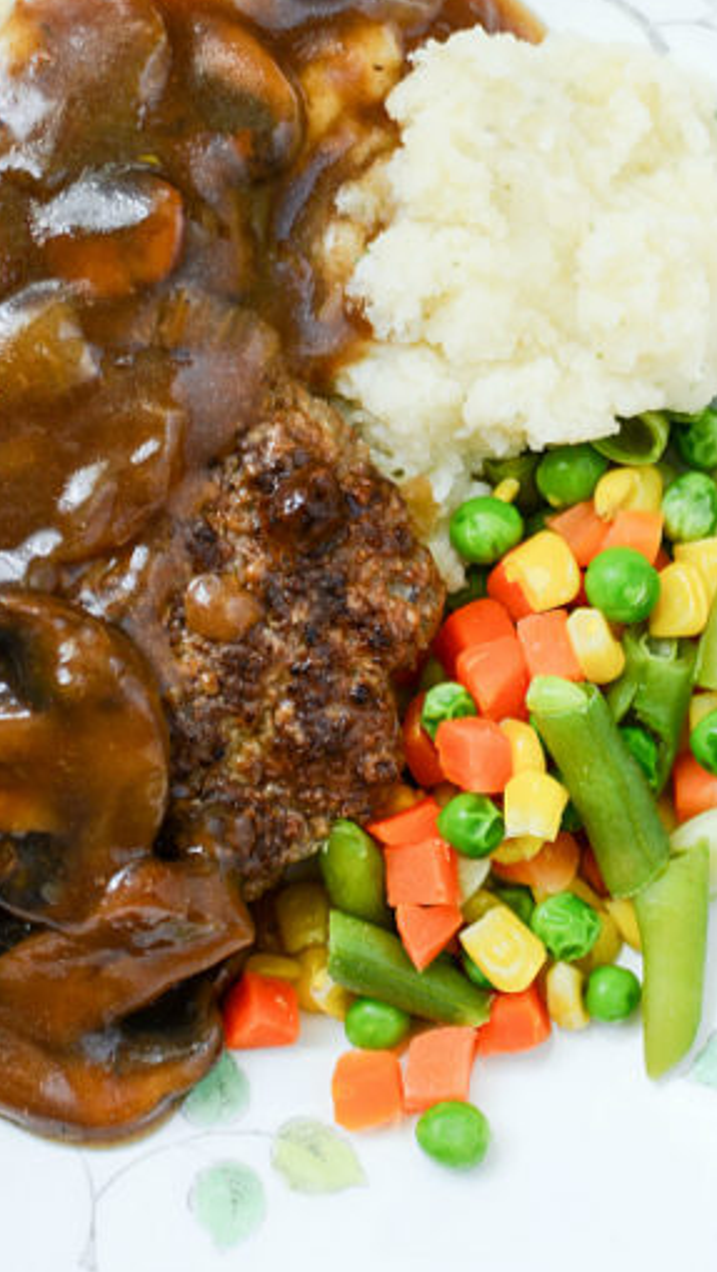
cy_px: 536
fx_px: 2657
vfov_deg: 26.9
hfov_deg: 15.3
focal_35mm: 79
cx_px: 195
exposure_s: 1/10
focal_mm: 35
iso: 200
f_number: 5
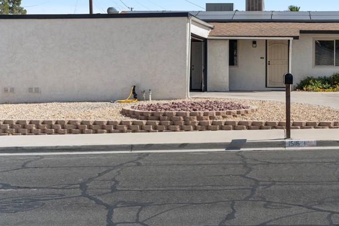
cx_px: 245
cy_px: 55
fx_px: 631
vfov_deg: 20.1
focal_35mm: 67
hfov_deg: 29.7
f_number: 9
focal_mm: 41
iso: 320
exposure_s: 1/50
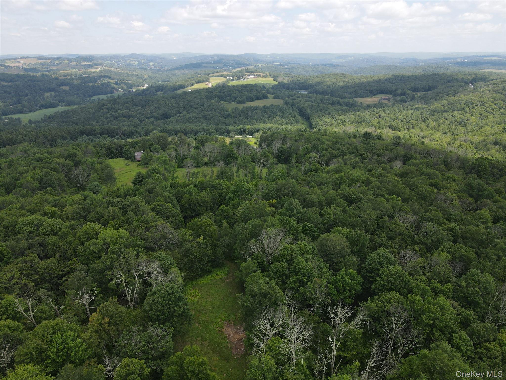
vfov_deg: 56.8
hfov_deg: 71.6
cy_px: 190
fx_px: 351
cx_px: 253
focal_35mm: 24
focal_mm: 4.5
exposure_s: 1/350
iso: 100
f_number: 2.8
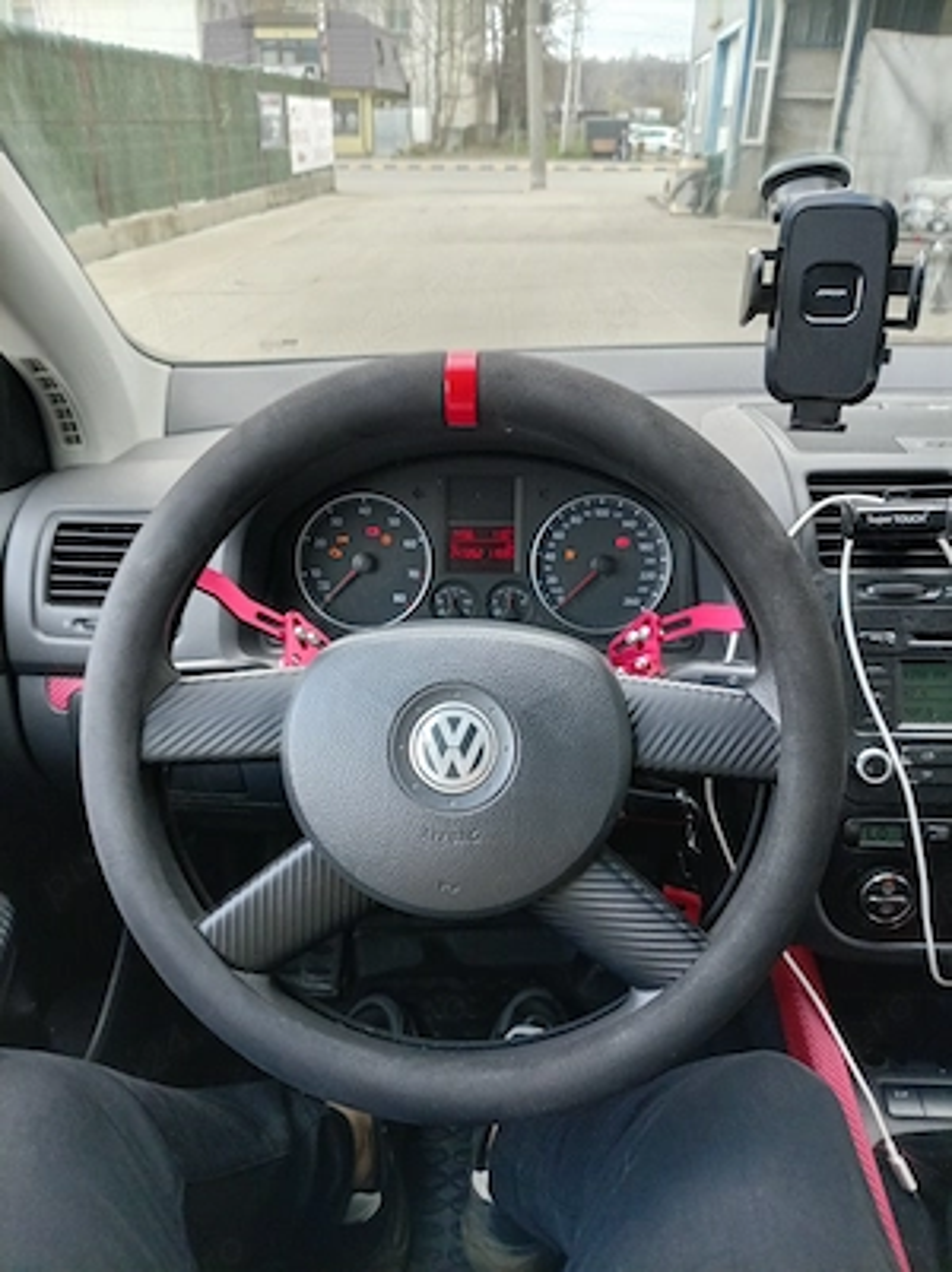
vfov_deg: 69.4
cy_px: 636
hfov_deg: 54.8
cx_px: 476
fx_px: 918
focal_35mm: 25
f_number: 1.8
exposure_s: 1/100
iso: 191
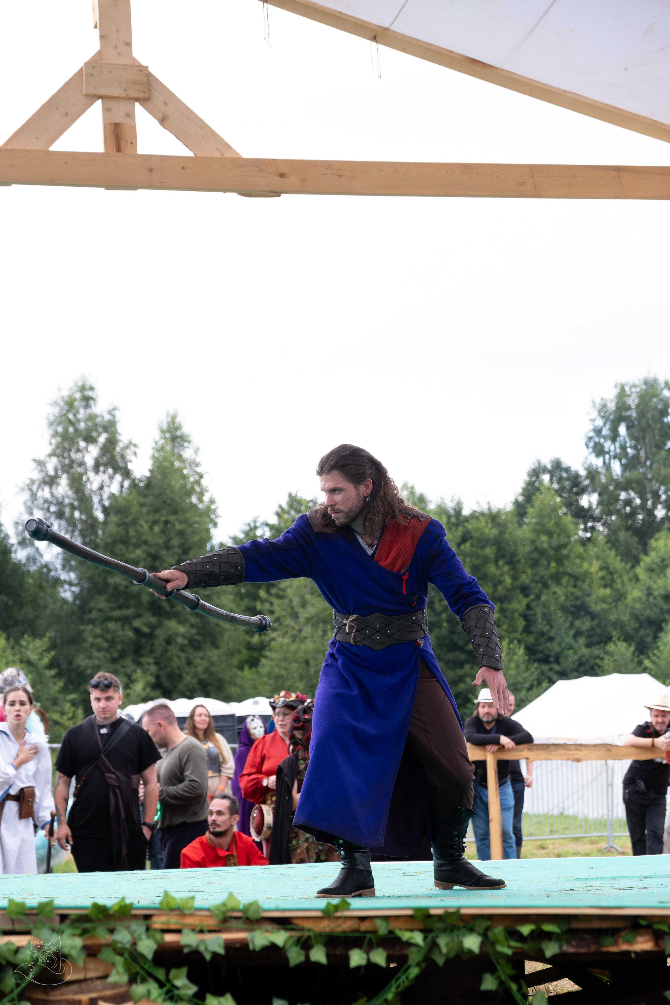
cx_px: 335
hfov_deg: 16.5
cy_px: 502
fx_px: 2317
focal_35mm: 83
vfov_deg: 24.5
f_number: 4
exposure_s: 1/800
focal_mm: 55
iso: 1000
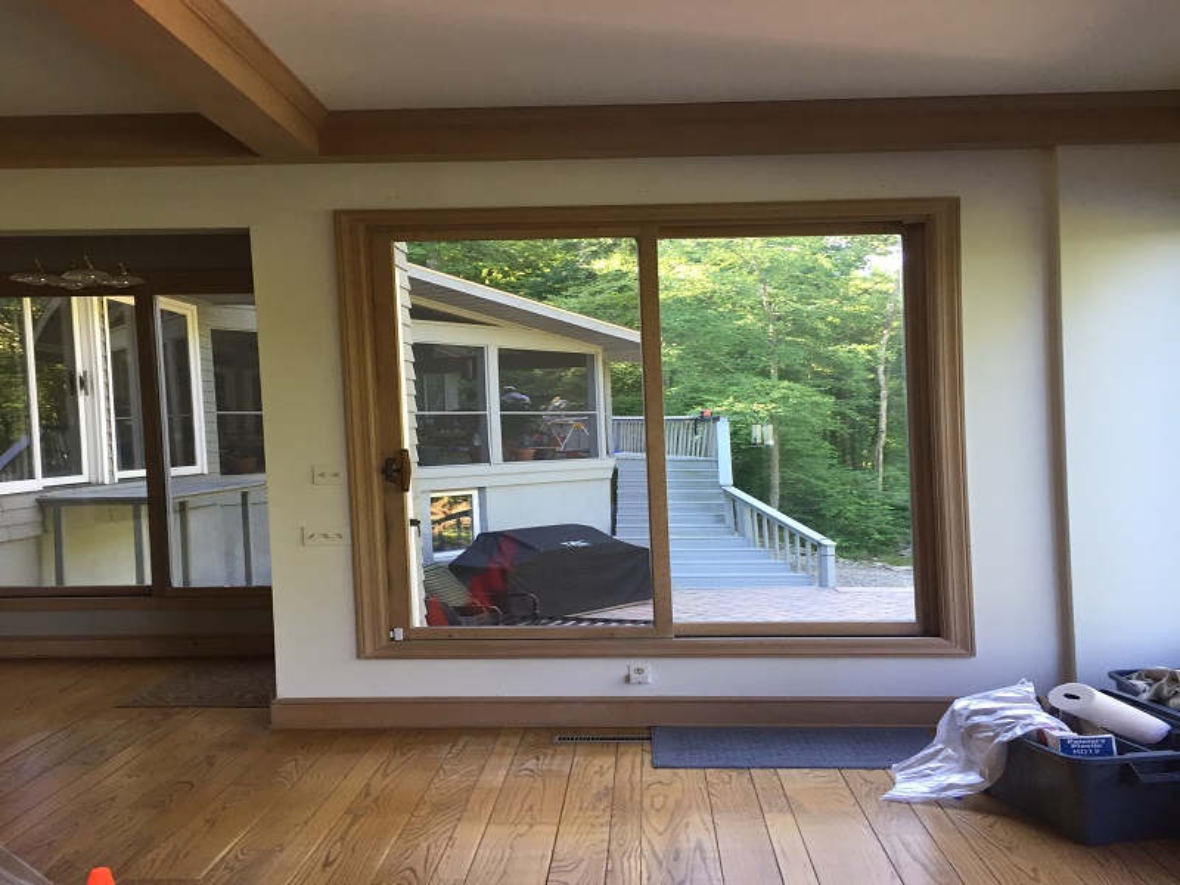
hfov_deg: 61.7
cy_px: 442
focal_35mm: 29
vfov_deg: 48.2
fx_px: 989
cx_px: 590
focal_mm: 4.15
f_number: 2.2
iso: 40
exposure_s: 1/30
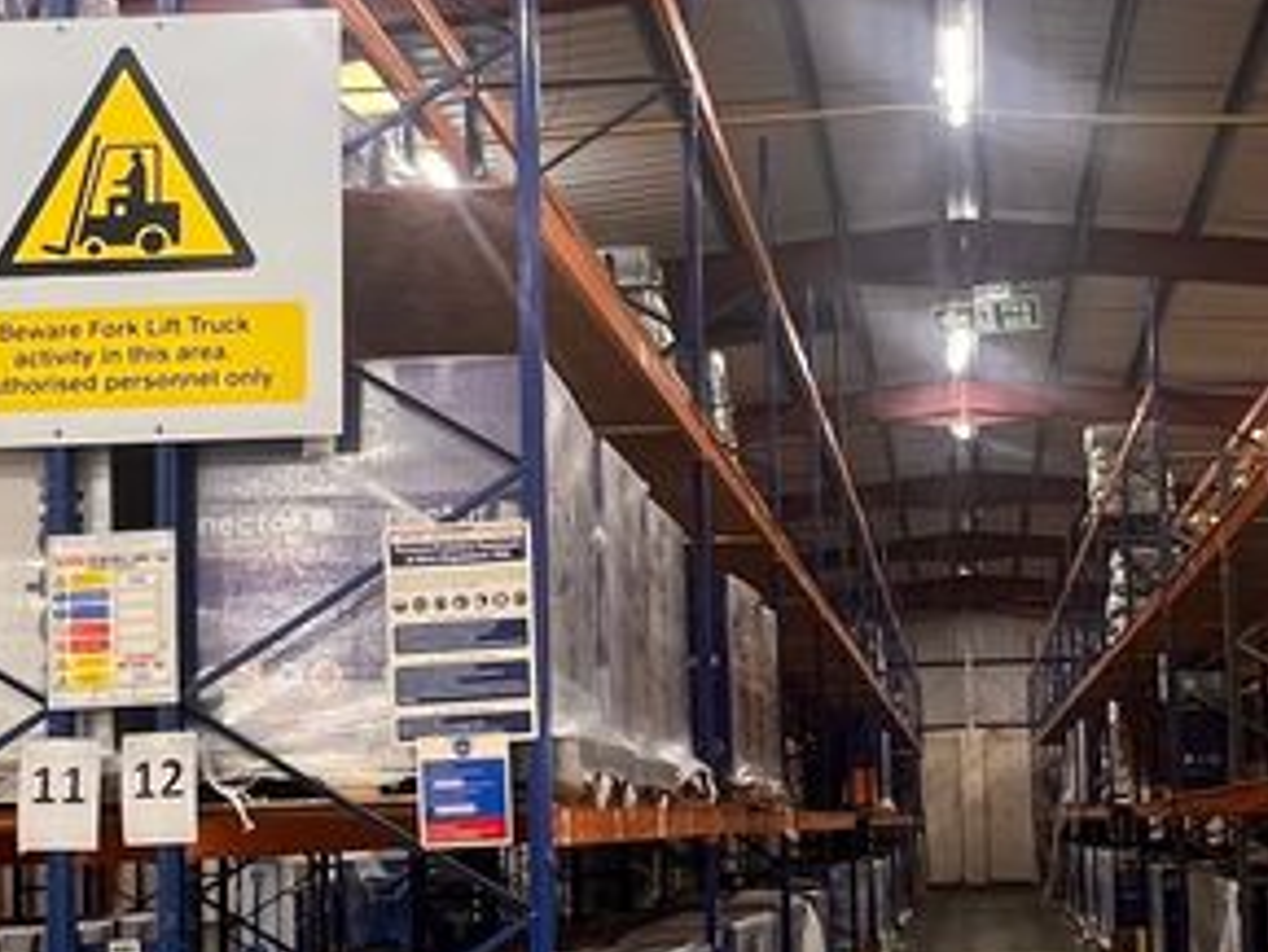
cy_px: 665
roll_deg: +3.4
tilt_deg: +5.7
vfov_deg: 28.9
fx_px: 1832
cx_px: 974
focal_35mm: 50
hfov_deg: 37.1
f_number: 1.8
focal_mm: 1.57
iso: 200
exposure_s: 1/50
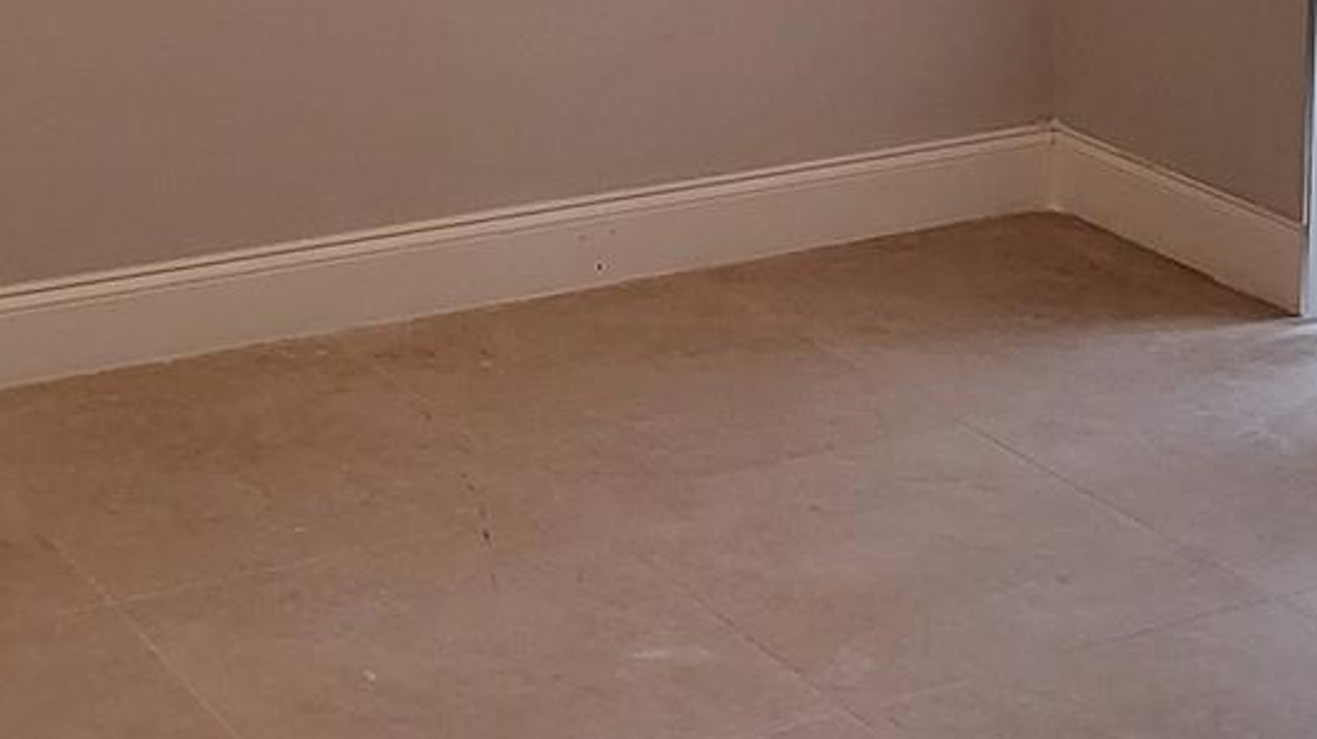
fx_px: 3002
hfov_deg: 24.7
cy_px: -664
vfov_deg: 12.6
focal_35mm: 86
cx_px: 535
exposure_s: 1/120
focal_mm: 4.25
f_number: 1.8
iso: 250
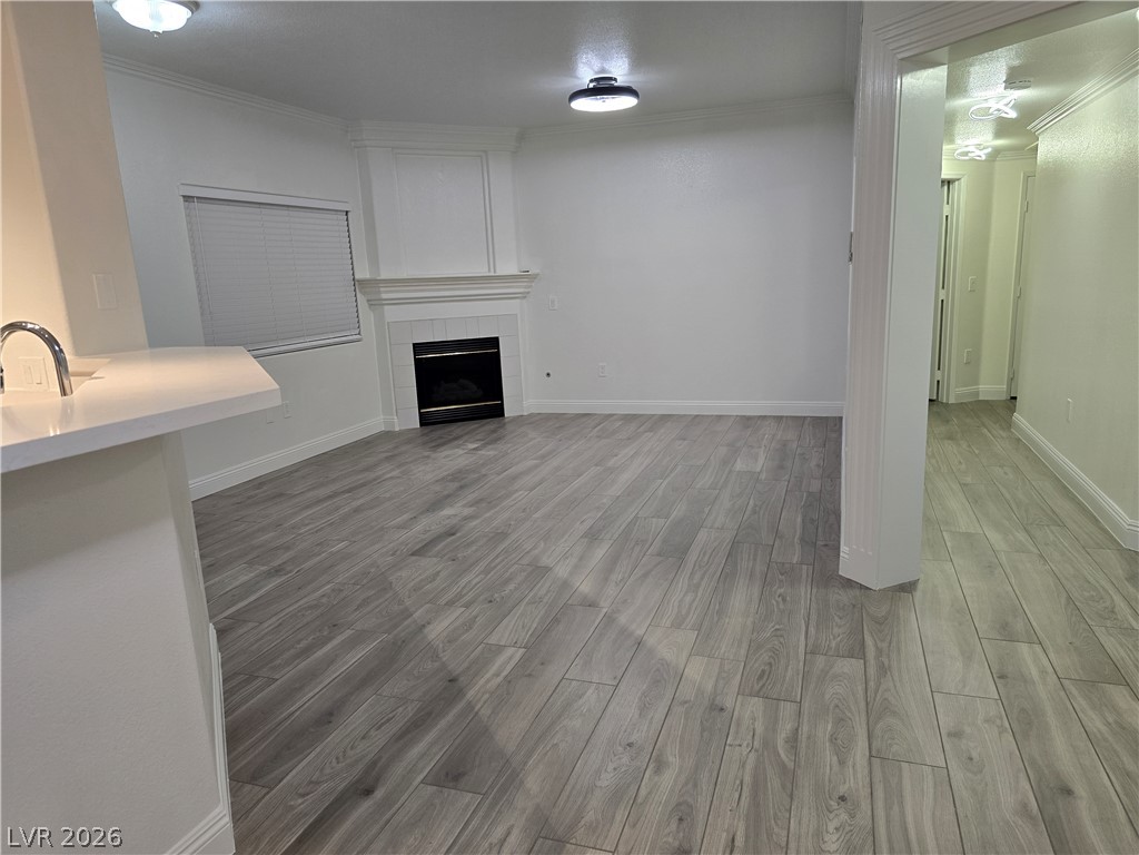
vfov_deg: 58.9
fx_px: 757
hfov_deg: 73.9
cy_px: 428
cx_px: 570
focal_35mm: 23
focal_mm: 6.3
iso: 125
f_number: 1.7
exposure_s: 1/120
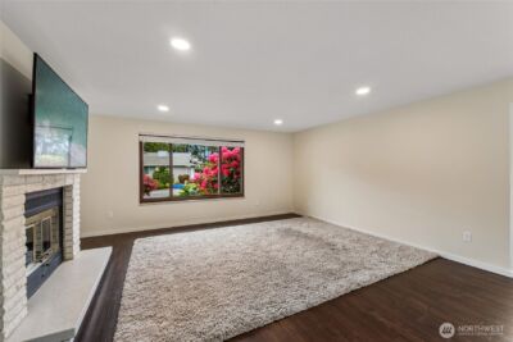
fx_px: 214
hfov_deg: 100.4
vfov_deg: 77.4
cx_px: 256
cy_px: 171
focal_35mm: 15
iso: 250
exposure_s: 1/13
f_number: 9
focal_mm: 10
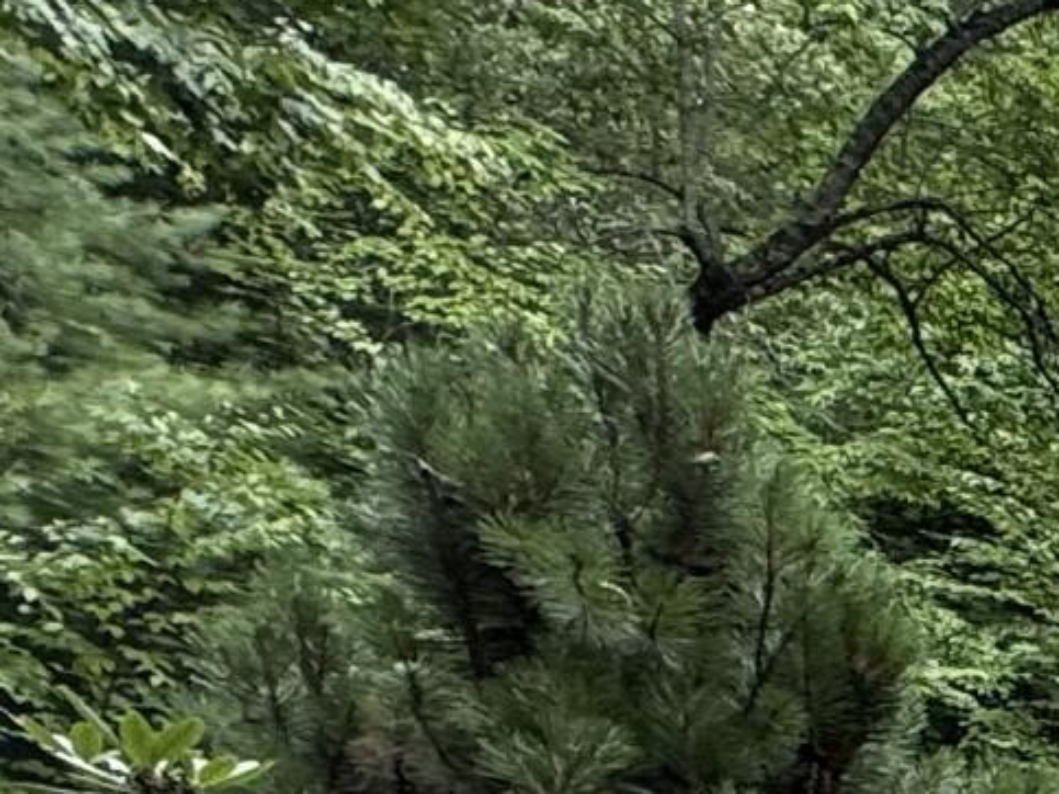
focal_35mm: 87
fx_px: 2661
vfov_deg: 14.2
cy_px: 1579
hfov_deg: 13.5
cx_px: 2756
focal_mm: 2.22
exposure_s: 1/150
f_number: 2.2
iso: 64
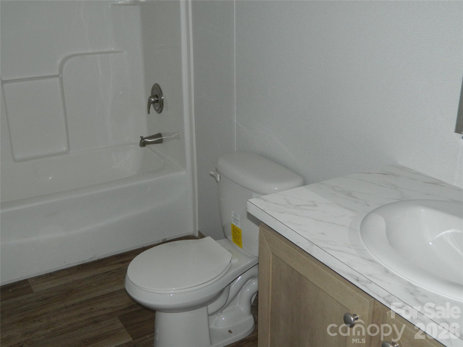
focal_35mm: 41
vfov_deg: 35.1
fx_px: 548
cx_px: 232
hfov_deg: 45.8
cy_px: 174
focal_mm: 7.3
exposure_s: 1/40
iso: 200
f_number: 3.5
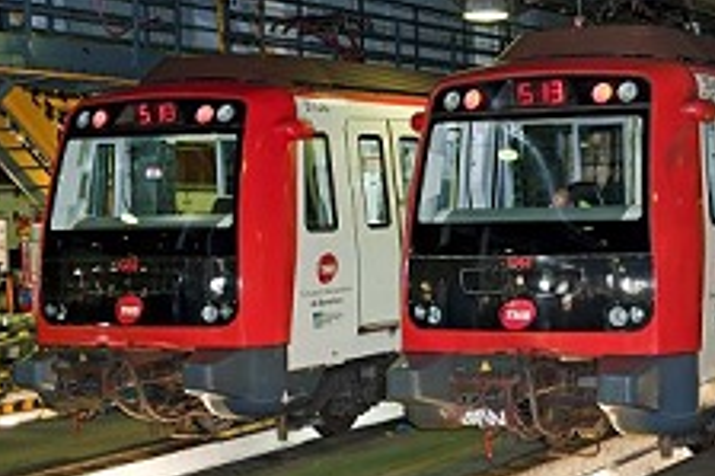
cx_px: 619
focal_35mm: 75
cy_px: 224
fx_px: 1488
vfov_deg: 18.2
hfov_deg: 26.3
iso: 400
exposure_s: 1/40
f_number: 4
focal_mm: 42
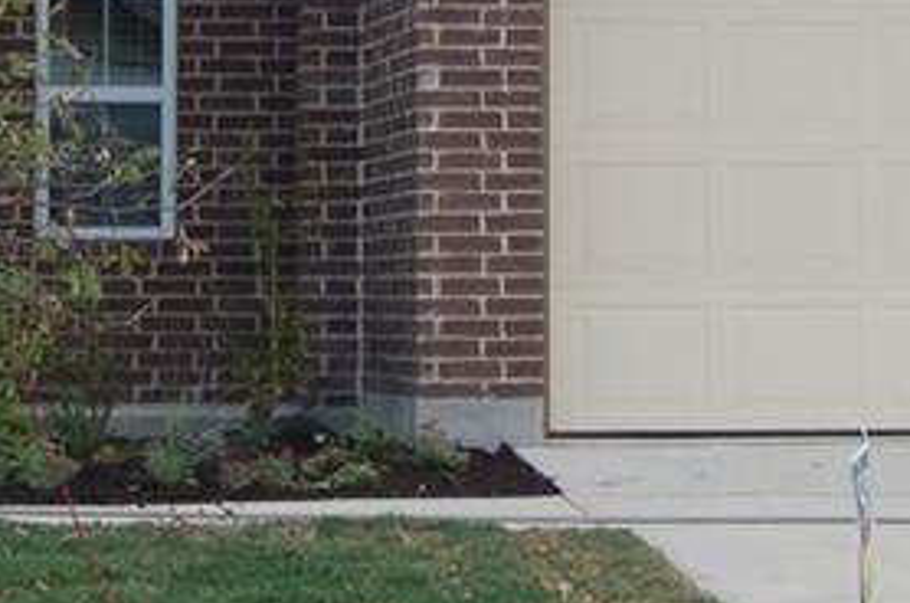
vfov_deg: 7.6
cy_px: -131
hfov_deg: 11.6
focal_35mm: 177
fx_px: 4464
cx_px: 360
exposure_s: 1/250
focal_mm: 32
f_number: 8
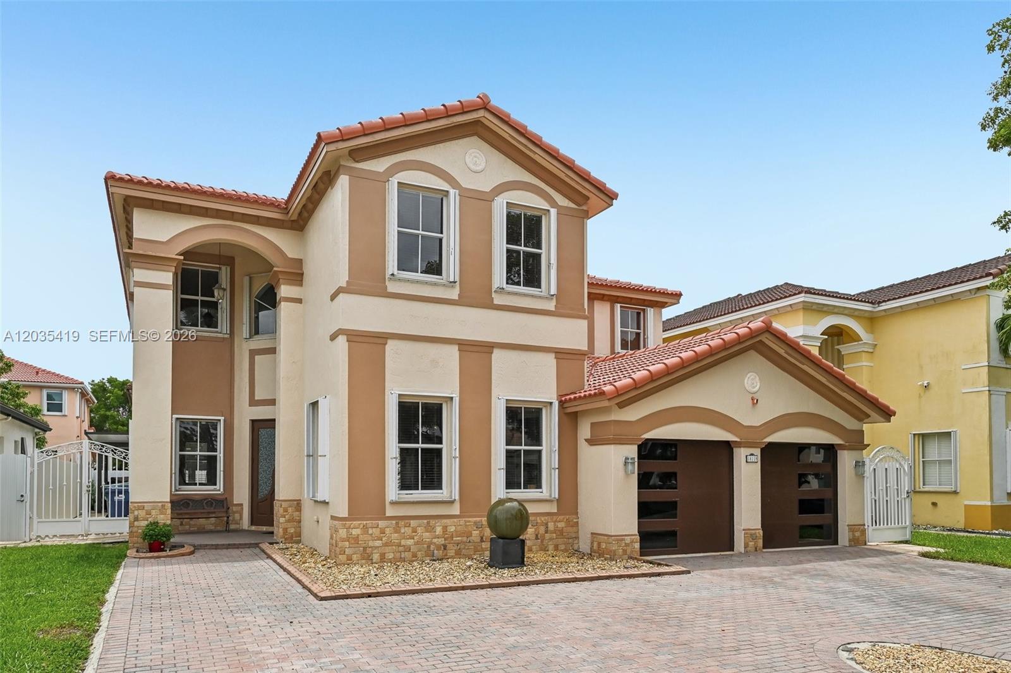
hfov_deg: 76.1
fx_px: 646
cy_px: 336
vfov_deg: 55.1
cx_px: 506
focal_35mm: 23
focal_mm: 23
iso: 320
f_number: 9
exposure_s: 1/1250
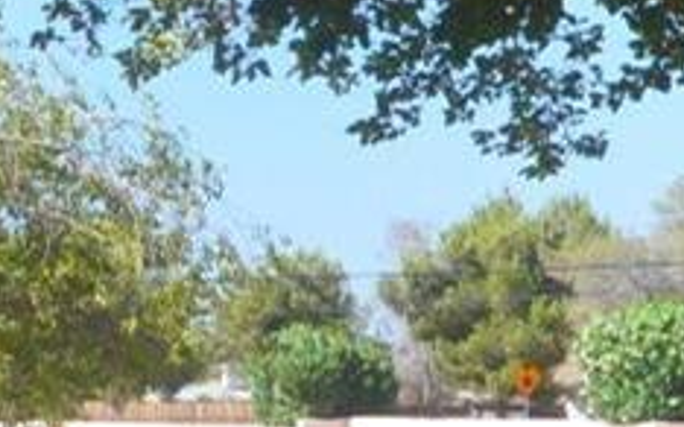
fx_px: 4379
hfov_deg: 8.9
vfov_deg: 5.6
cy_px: 474
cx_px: 222
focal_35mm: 235
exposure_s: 1/400
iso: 400
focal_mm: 24
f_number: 11
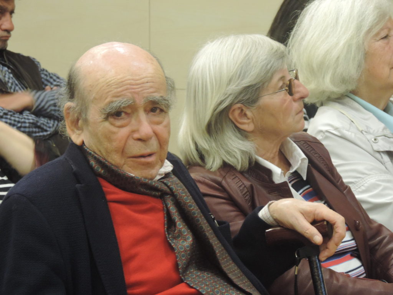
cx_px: 196
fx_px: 2838
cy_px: 148
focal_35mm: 250
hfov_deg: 7.9
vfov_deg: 5.9
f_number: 4.7
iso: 800
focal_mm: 44.5
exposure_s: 1/13
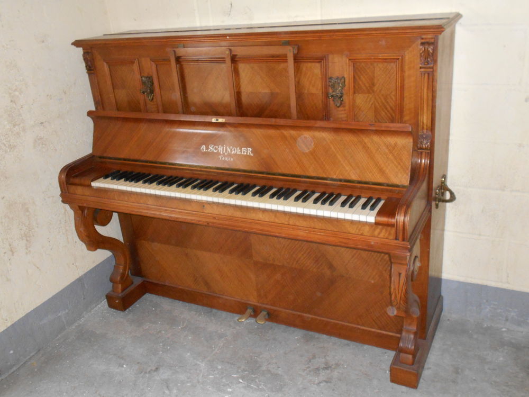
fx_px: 520
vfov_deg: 41.8
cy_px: 198
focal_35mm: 34
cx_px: 264
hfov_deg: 54.0
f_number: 3.6
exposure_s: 1/30
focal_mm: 5.8
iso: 450
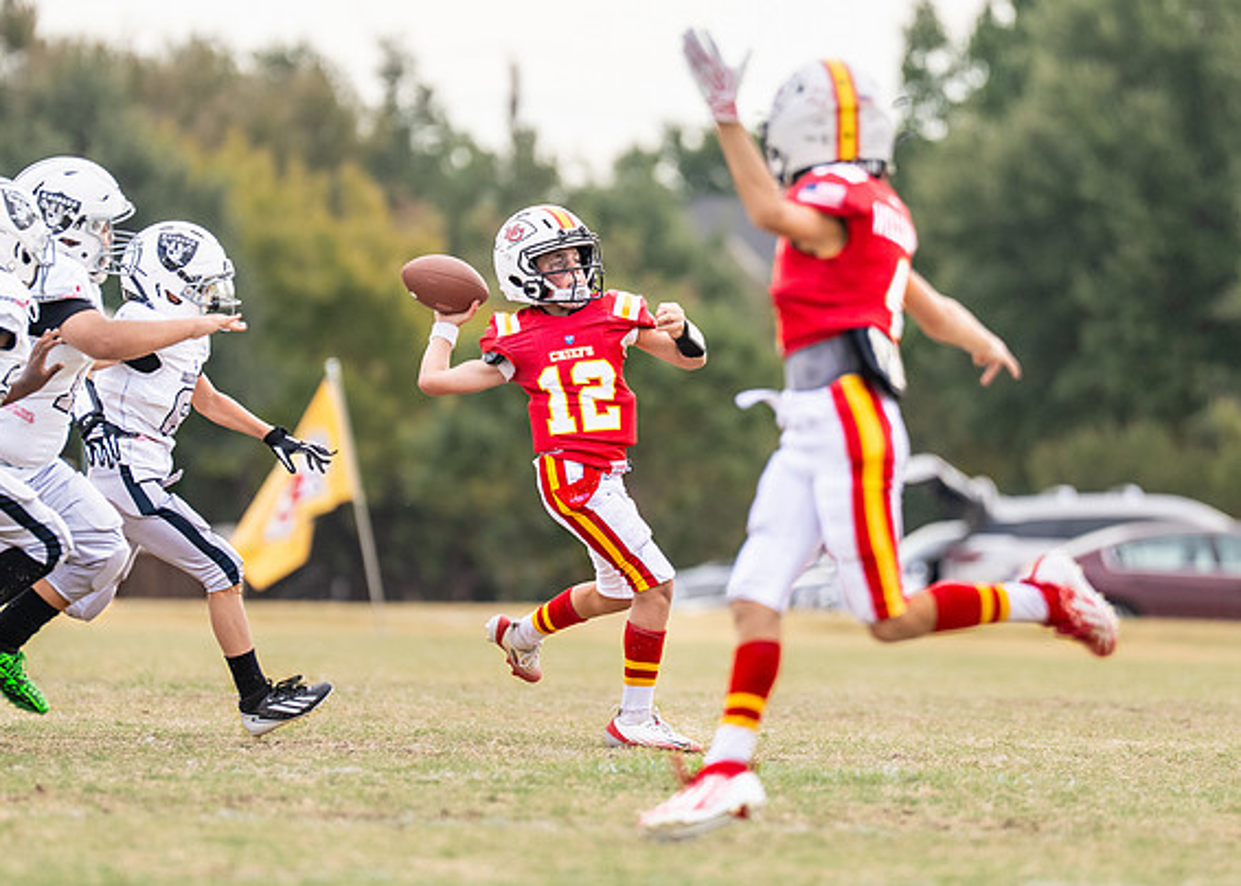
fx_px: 14764
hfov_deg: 4.8
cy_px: 390
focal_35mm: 419
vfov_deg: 3.4
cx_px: 612
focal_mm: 200
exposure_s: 1/1600
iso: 160
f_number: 2.8
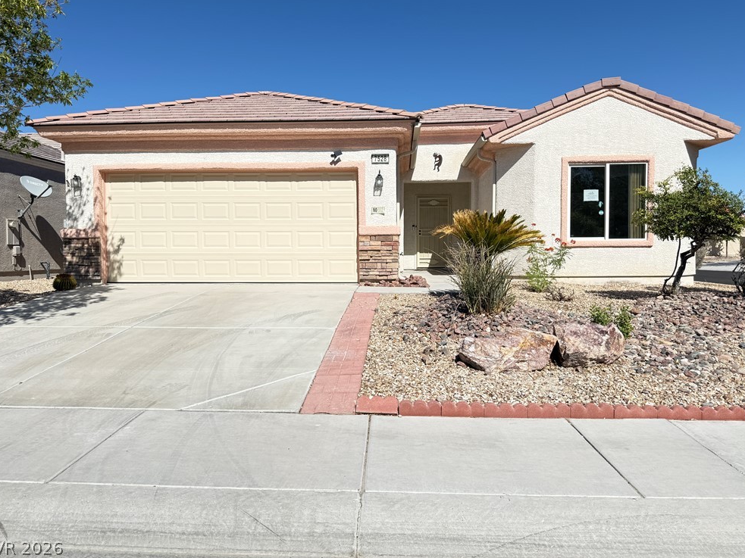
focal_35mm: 25
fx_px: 538
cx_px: 368
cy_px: 270
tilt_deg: -1.7
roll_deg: -0.2
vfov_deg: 54.9
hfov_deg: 69.4
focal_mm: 6.76
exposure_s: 1/3953
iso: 80
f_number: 1.78
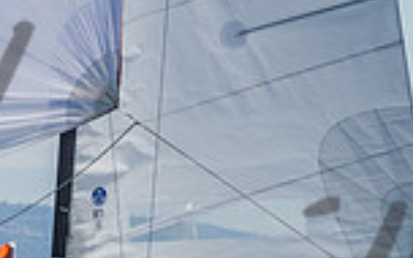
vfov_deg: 2.5
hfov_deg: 4.0
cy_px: 329
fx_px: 5909
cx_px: 60
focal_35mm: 525
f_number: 14
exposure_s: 1/1600
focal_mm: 90
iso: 640
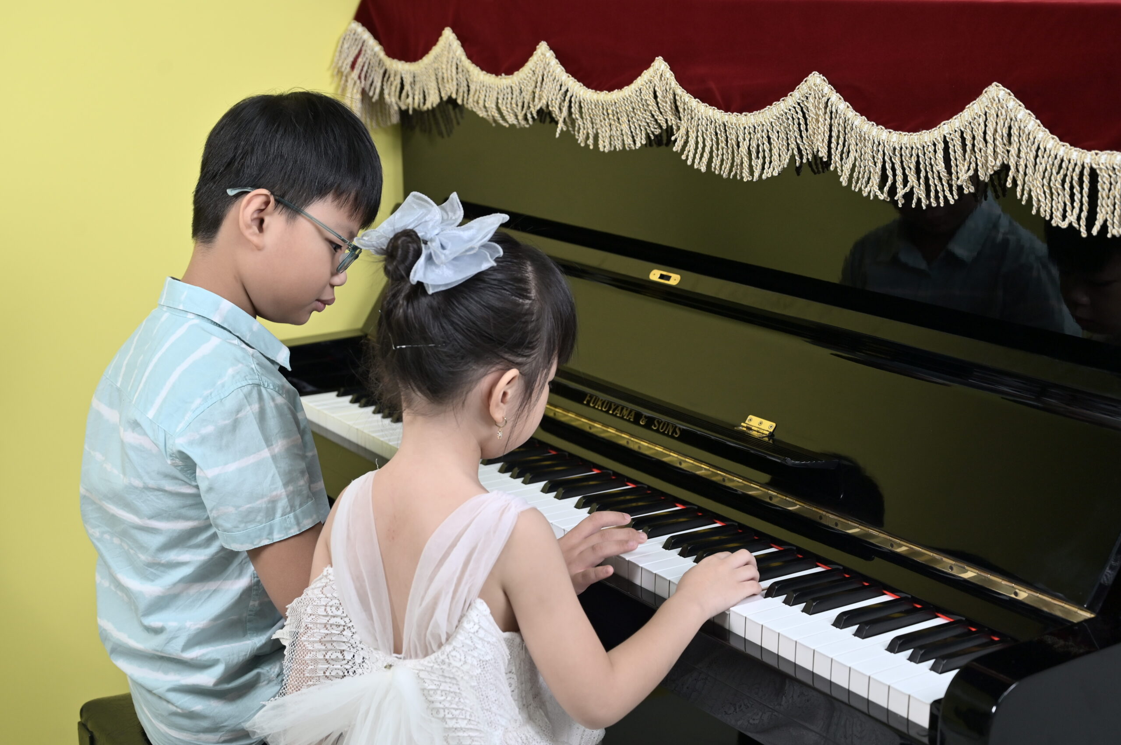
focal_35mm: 50
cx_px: 560
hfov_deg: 39.6
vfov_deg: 27.0
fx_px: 1556
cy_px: 372
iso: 320
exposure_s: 1/100
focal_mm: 50
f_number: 5
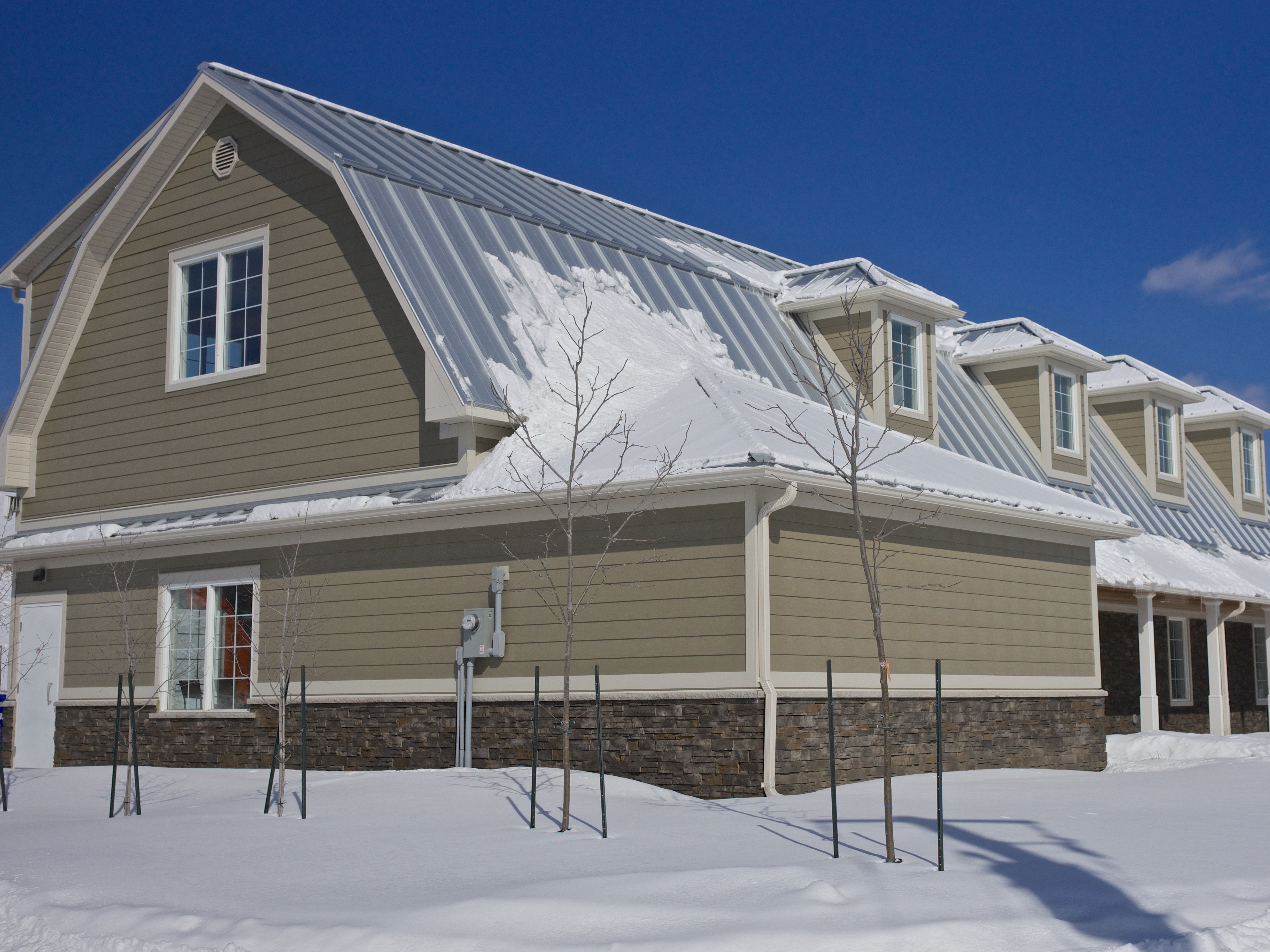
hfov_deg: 42.9
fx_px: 1614
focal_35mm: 44
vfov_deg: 32.9
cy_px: 484
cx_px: 705
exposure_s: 1/6000
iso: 400
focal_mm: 40
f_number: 6.7
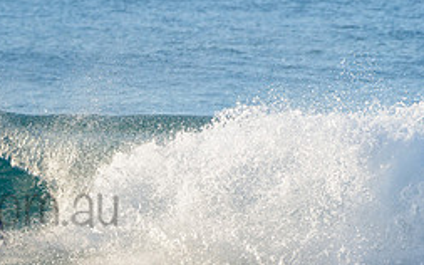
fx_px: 13505
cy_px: 187
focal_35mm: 1169
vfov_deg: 1.1
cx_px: -59
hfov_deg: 1.8
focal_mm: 500
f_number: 5.6
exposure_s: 1/2000
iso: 320
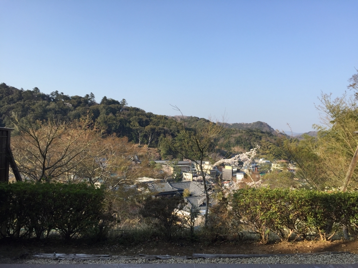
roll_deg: -0.4
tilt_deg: +0.9
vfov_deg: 48.2
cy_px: 134
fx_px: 300
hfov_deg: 61.7
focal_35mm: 29
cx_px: 179
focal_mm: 4.15
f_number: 2.2
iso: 32
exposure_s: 1/898
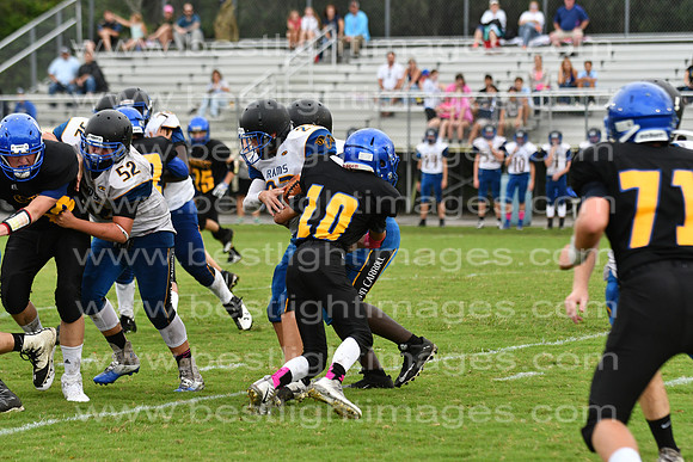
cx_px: 346
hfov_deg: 9.8
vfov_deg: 6.5
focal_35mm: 210
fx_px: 4043
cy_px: 231
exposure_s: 1/2500
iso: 800
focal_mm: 140
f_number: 3.5
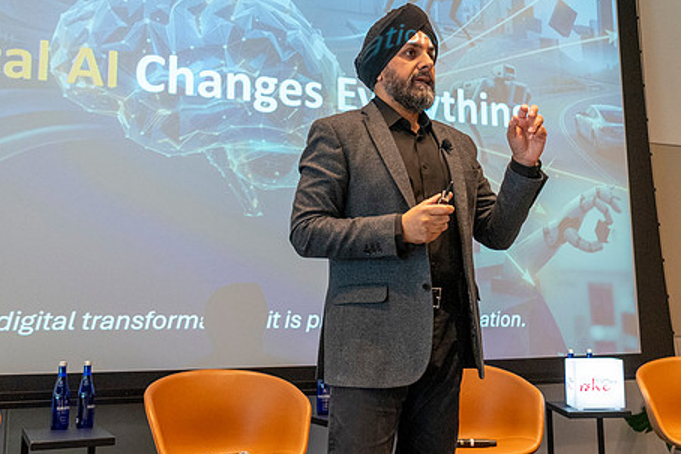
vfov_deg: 29.2
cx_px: 390
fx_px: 870
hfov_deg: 42.6
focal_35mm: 46
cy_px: 185
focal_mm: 24
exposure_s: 1/125
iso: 2500
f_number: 3.8
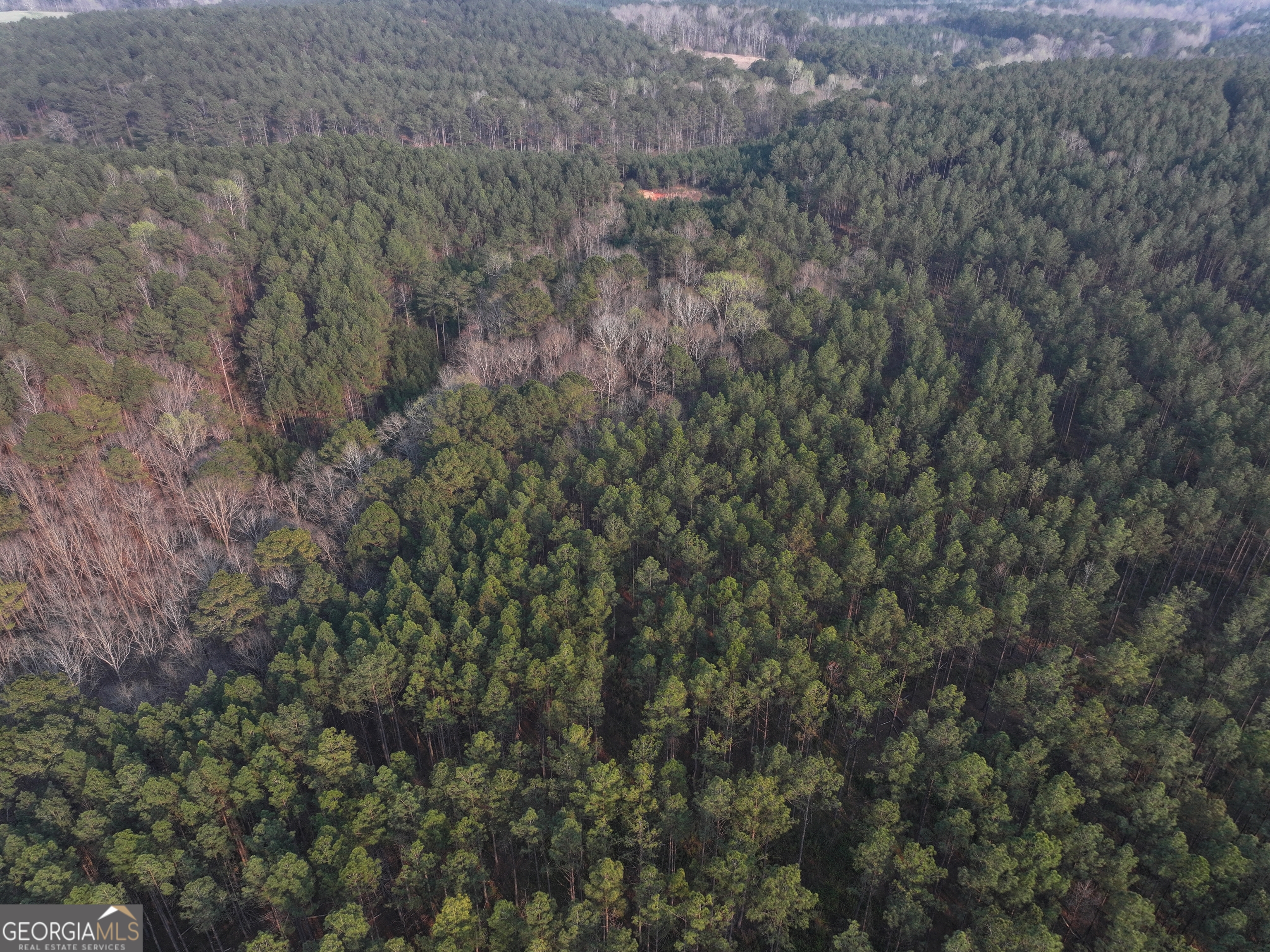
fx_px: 880
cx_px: 635
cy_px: 476
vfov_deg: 56.8
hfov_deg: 71.6
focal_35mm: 24
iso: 100
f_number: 2.8
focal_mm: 12.29
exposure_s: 1/500
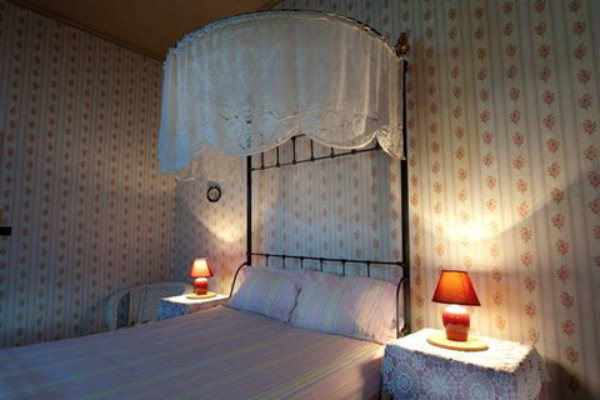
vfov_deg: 61.9
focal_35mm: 20
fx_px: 333
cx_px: 300
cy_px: 200
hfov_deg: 84.0
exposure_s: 1/1.67
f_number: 6.3
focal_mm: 20
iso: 100
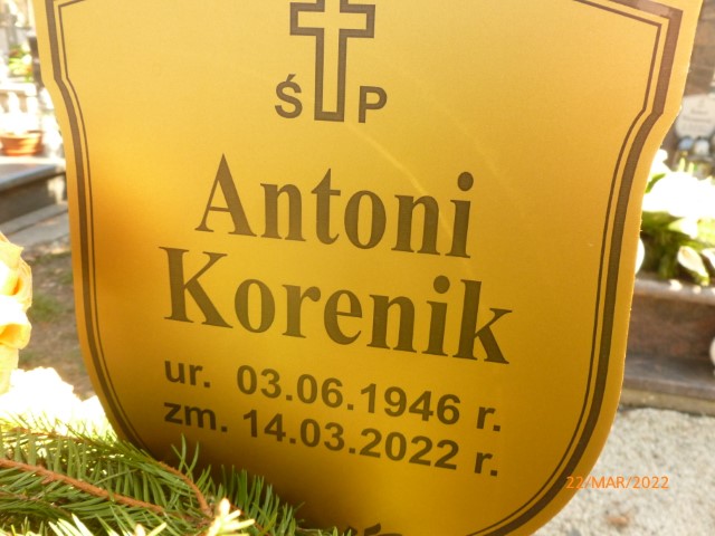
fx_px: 578
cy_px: 268
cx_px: 358
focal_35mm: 28
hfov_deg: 63.4
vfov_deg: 49.7
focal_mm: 5
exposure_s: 1/160
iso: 200
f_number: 3.3
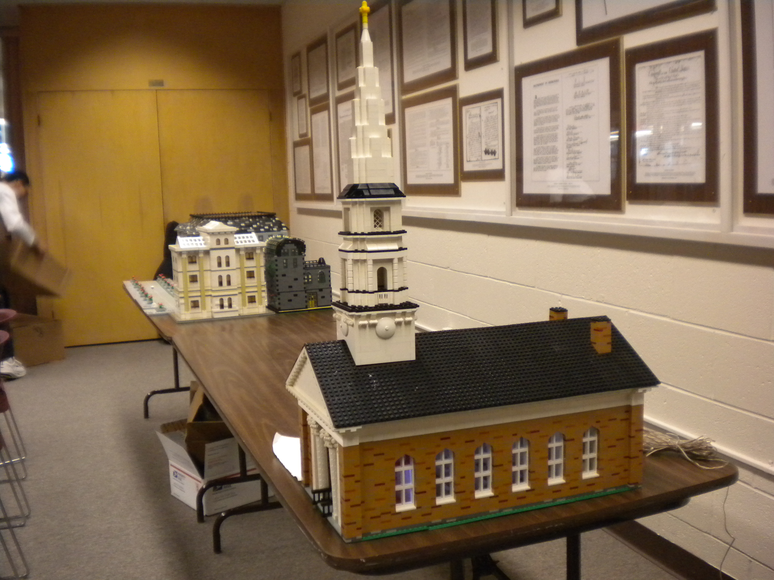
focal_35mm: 35
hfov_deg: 52.6
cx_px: 387
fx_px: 783
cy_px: 290
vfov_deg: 40.7
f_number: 3.1
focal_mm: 6.3
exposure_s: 1/42.8
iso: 400
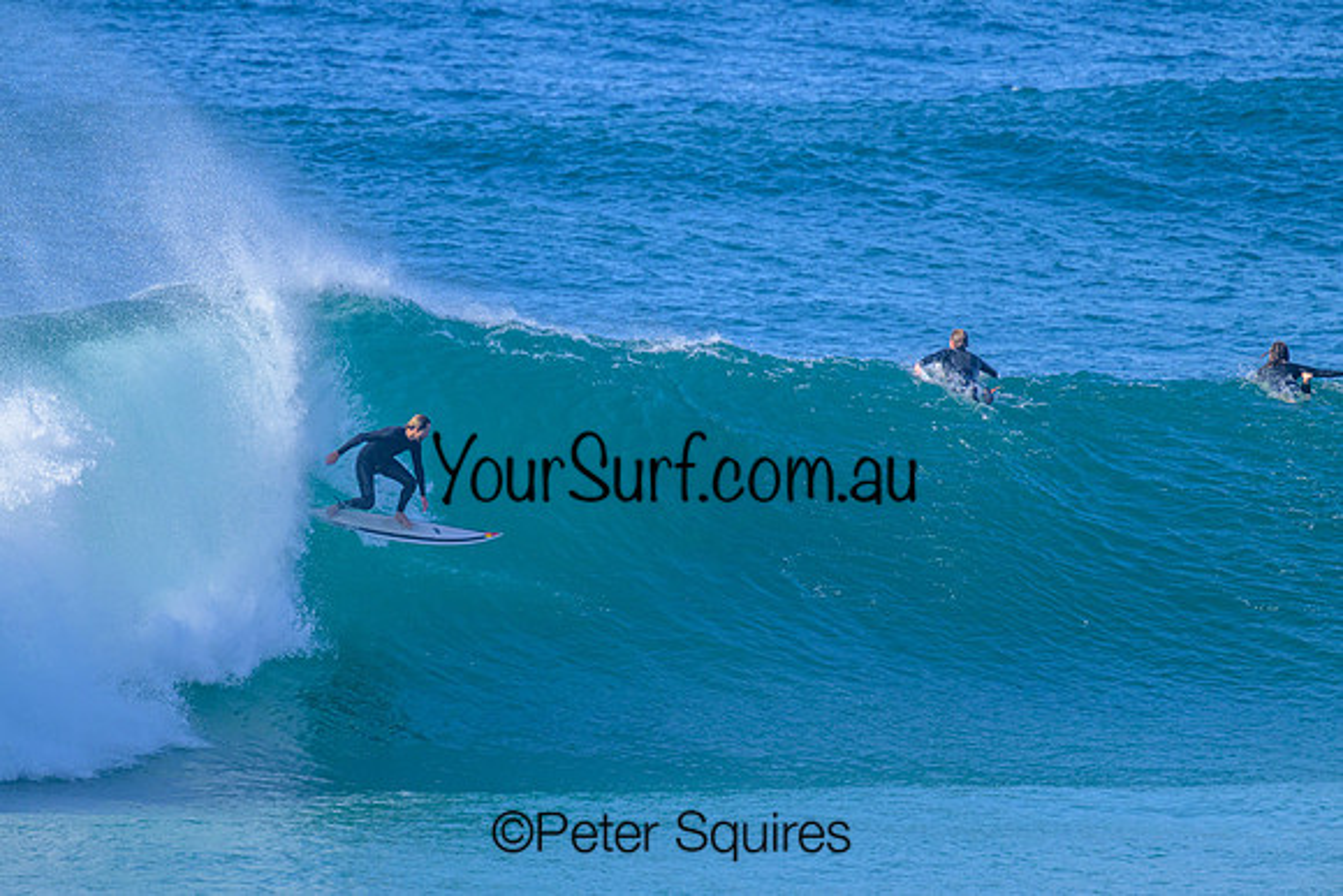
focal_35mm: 645
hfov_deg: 3.2
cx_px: 582
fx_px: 24073
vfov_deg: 2.1
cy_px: 400
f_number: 8
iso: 1000
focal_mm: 560
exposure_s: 1/2000
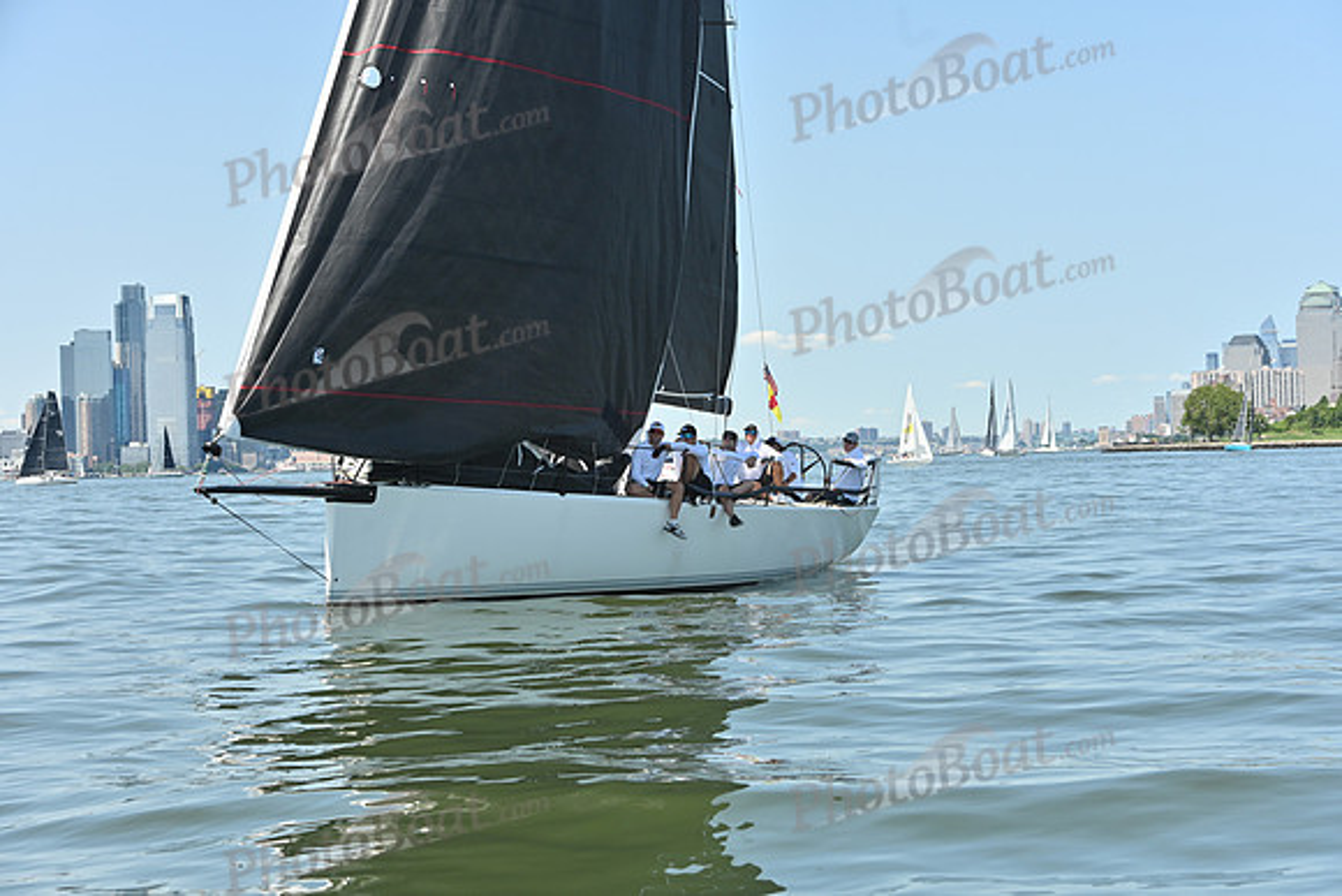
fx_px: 2796
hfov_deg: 27.0
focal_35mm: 75
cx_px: 671
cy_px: 448
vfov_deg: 18.2
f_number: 6.3
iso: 320
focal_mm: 75
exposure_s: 1/1000
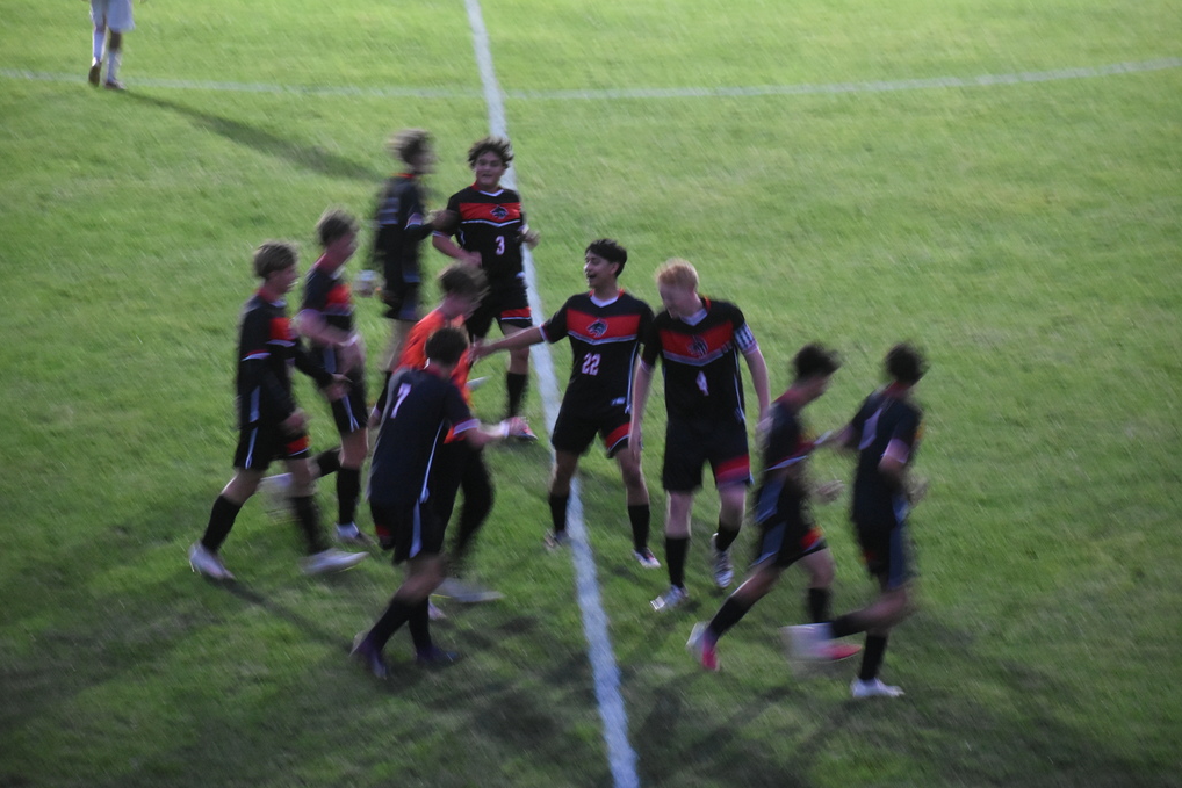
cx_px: 592
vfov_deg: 7.6
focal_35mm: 181
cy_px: 395
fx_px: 5943
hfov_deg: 11.4
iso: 3200
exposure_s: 1/20
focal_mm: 120
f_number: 4.8
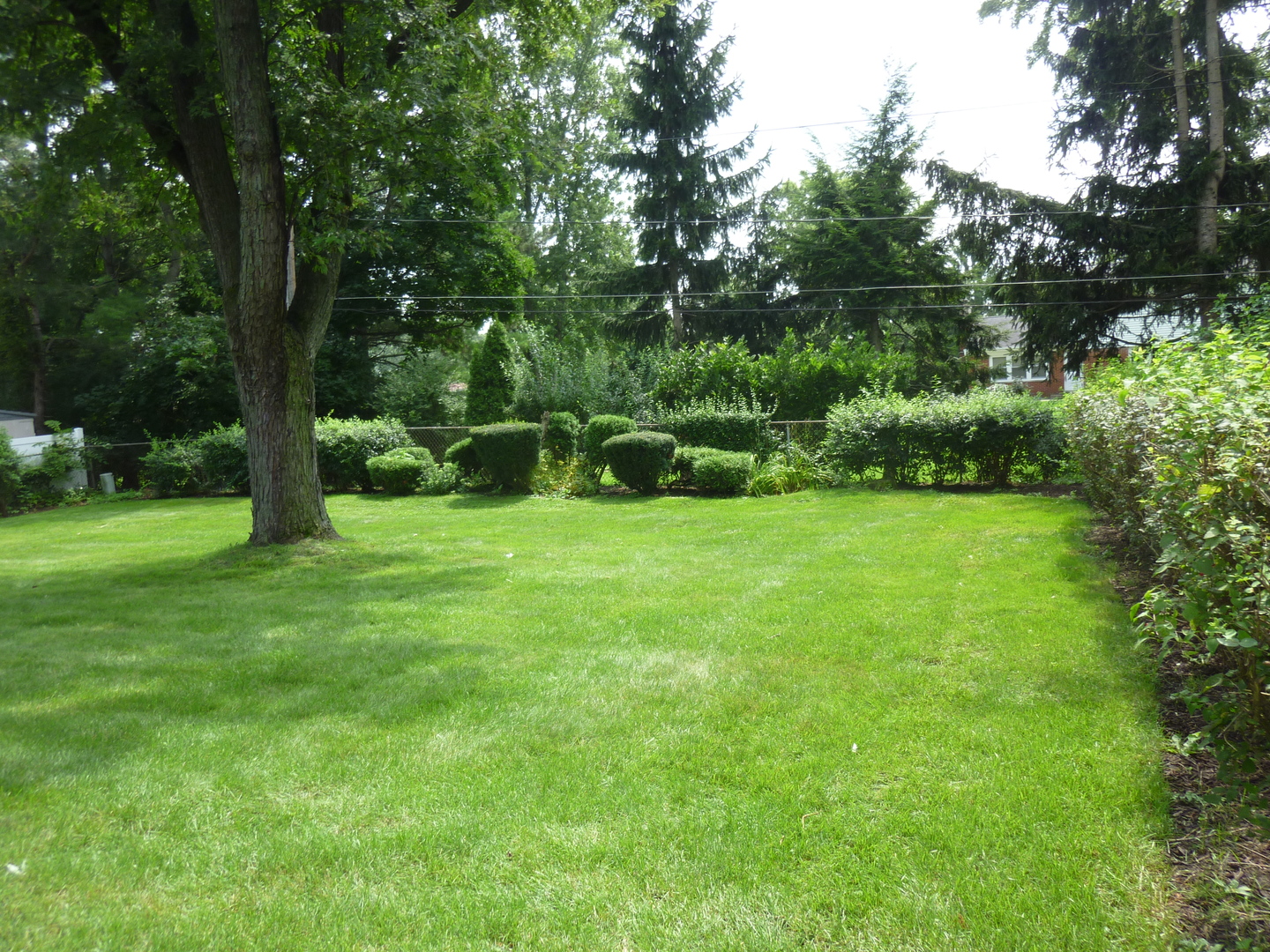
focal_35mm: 25
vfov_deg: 54.9
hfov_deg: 69.4
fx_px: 917
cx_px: 635
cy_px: 476
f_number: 3.3
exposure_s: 1/160
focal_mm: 4.5
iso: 80
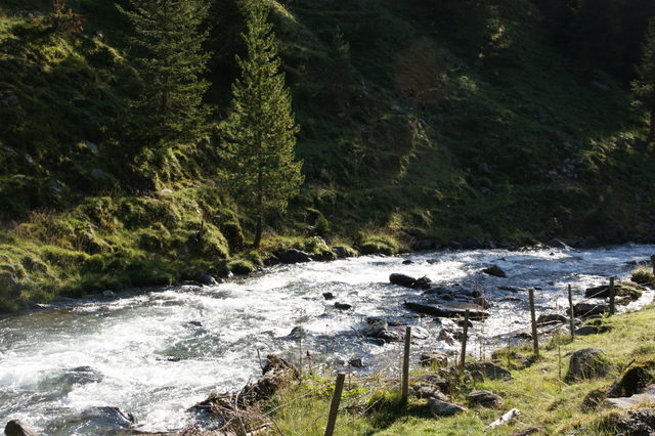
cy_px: 218
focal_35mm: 60
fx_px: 1091
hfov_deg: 33.4
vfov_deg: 22.6
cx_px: 328
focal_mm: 40
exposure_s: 1/100
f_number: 8
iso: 100
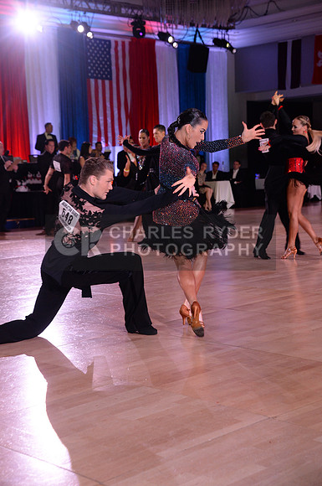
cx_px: 161
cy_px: 243
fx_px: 1009
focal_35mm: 75
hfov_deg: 18.1
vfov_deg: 27.0
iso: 2000
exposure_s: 1/250
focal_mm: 75
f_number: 5.6
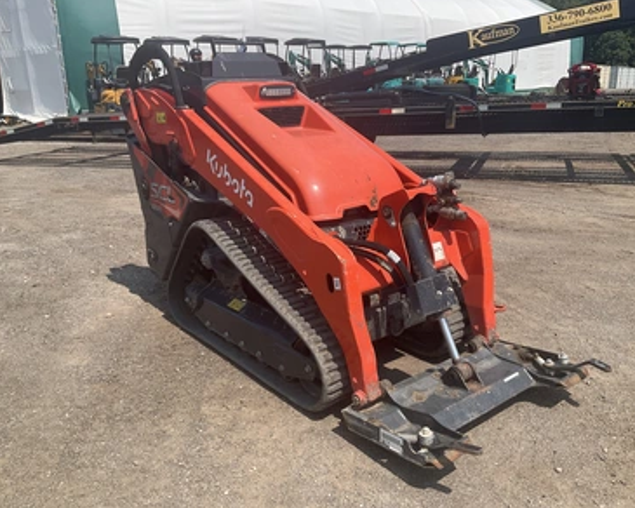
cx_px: 329
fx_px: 583
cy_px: 256
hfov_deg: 57.2
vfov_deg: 47.1
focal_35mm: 31
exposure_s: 1/1786
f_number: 1.8
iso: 25
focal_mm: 3
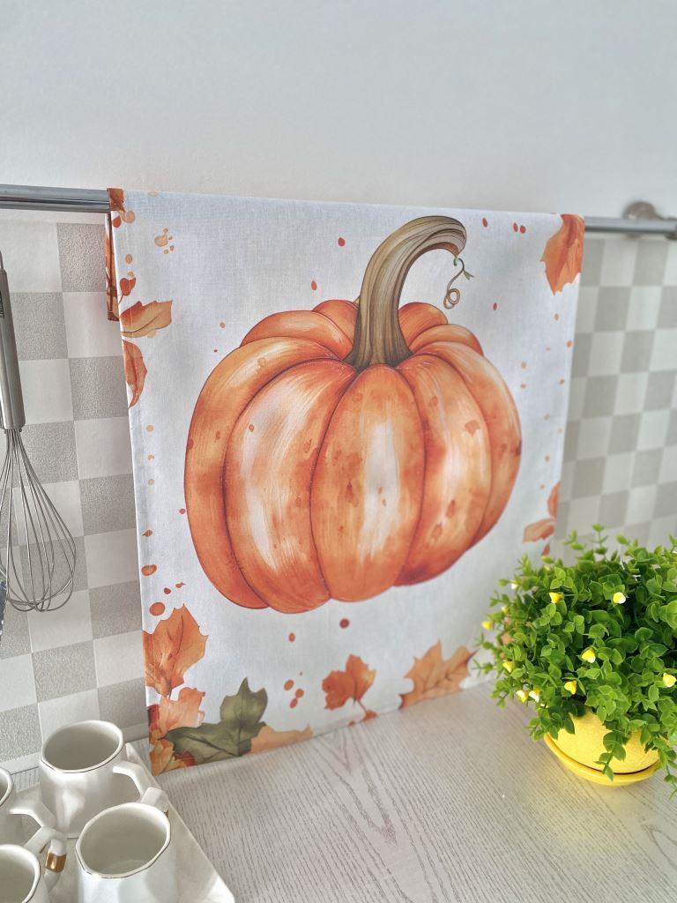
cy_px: 452
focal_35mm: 26
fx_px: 678
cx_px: 338
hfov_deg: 53.1
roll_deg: -2.0
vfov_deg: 67.3
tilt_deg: -15.6
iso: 125
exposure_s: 1/109
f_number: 1.8
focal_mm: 4.25
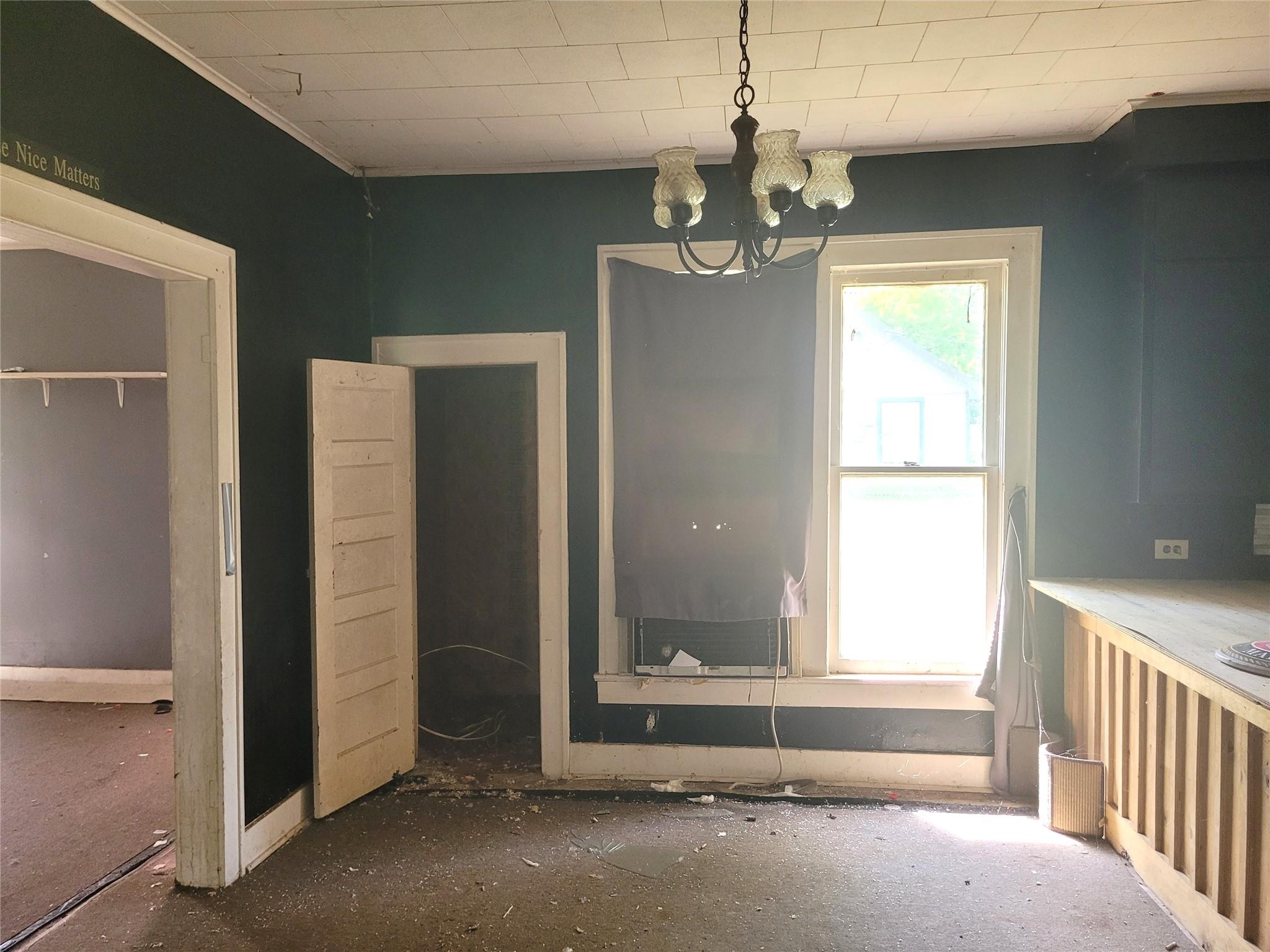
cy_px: 476
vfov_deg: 53.1
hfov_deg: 67.3
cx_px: 635
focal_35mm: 26
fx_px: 954
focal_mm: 5.4
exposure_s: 1/120
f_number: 1.8
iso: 320
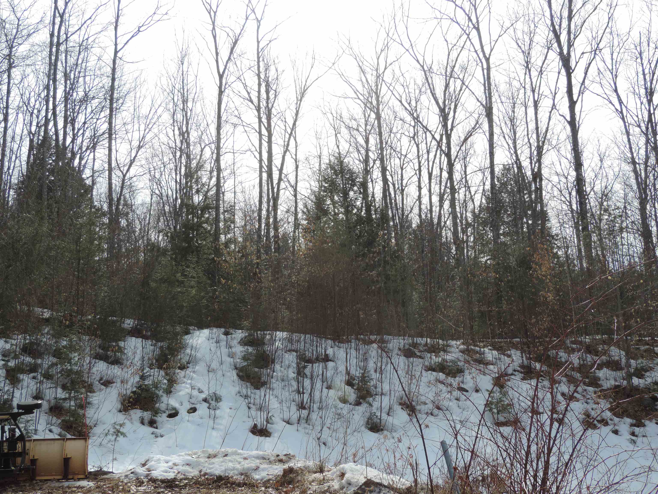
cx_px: 329
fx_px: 817
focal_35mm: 43
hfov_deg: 43.9
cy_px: 247
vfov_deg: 33.6
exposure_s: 1/640
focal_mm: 7.6
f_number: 3.4
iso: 80
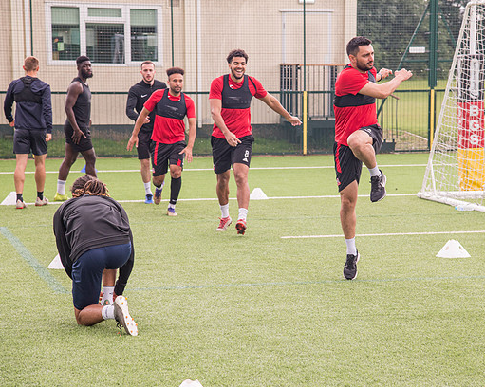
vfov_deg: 13.1
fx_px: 1692
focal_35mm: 118
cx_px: 288
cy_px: 192
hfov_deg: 16.3
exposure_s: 1/400
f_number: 5
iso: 400
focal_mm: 95
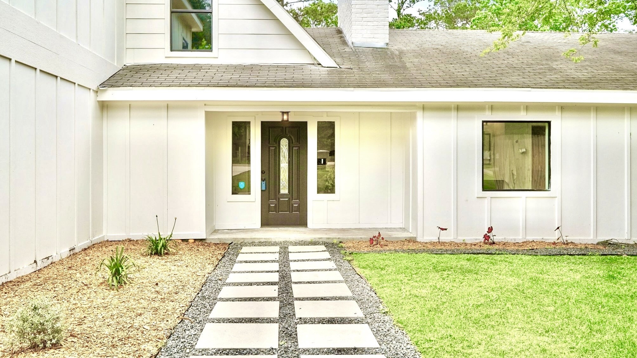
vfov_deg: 36.7
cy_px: 169
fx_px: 540
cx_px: 315
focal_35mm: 32
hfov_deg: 61.0
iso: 500
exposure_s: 1/640
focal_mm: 30
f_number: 8
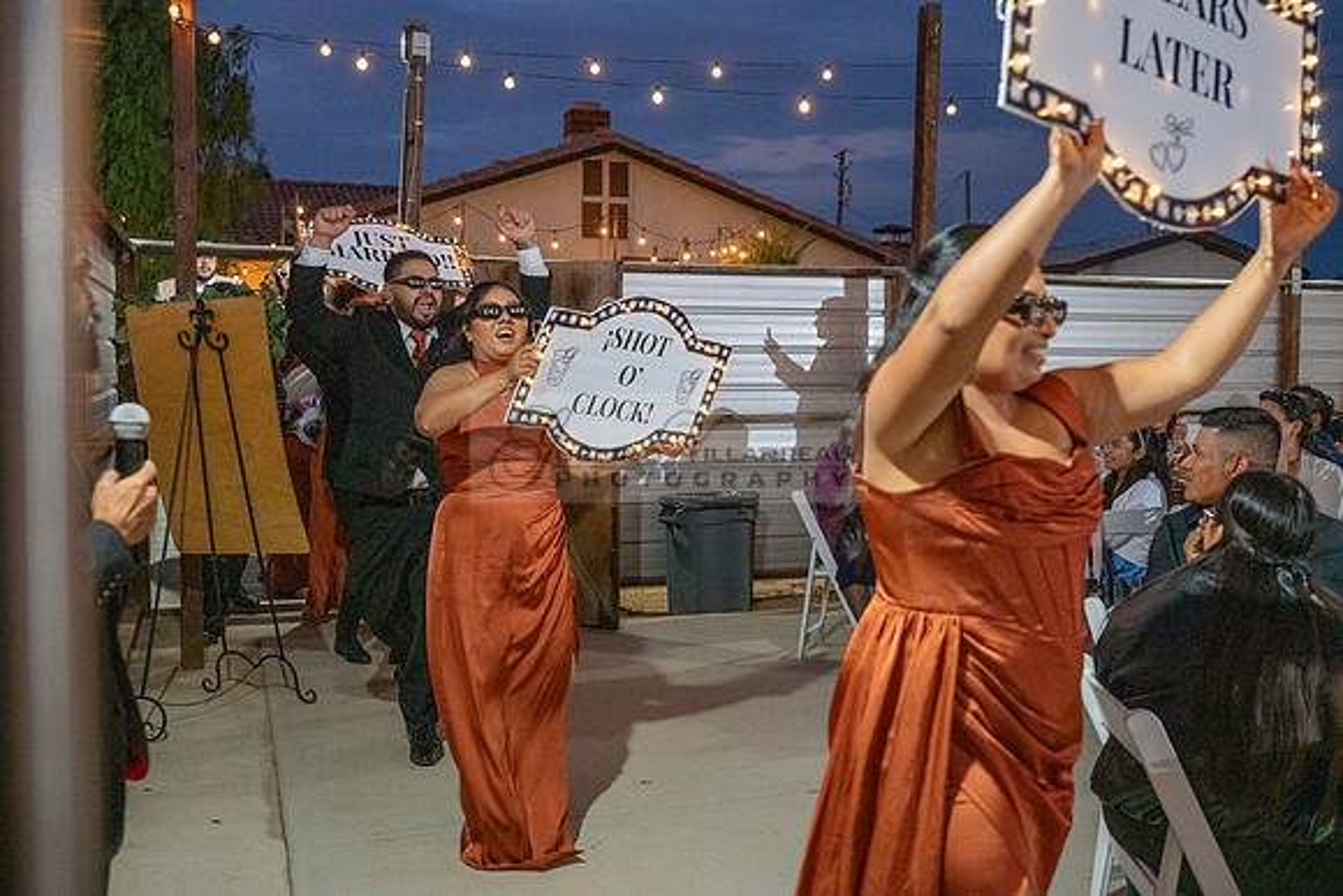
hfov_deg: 51.9
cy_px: 448
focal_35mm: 37
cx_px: 672
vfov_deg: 36.0
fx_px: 1381
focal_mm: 37
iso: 3200
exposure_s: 1/250
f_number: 4
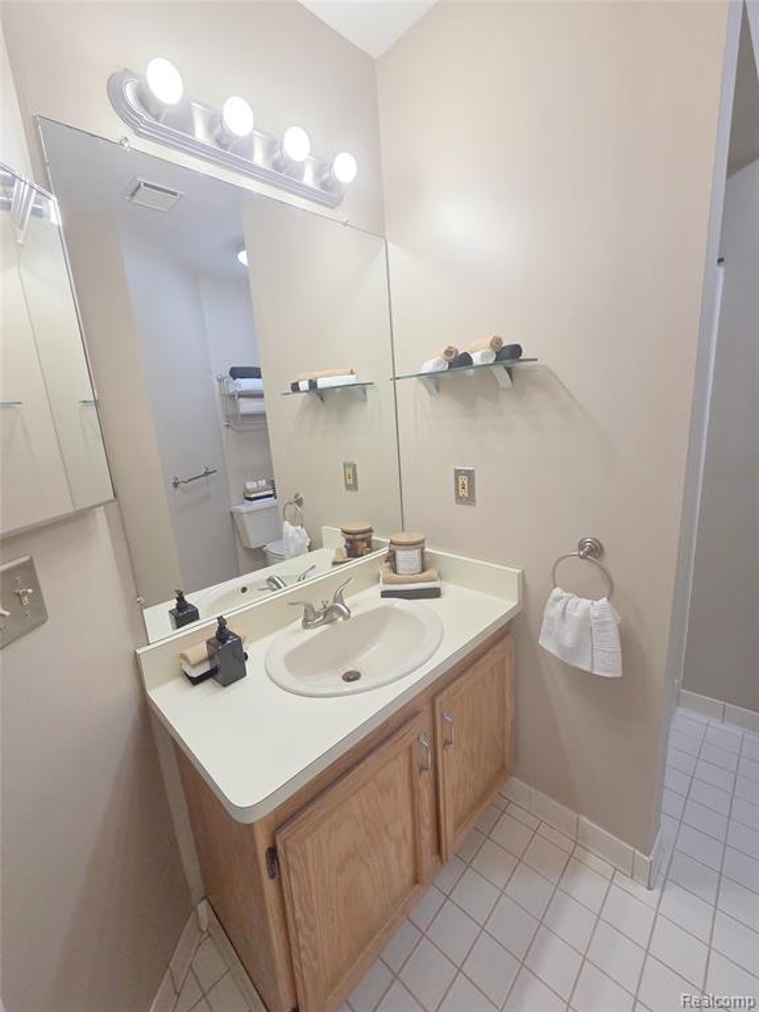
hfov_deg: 89.9
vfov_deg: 106.2
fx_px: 380
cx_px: 380
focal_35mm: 13
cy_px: 506
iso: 160
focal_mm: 2.2
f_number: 2.2
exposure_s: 1/120
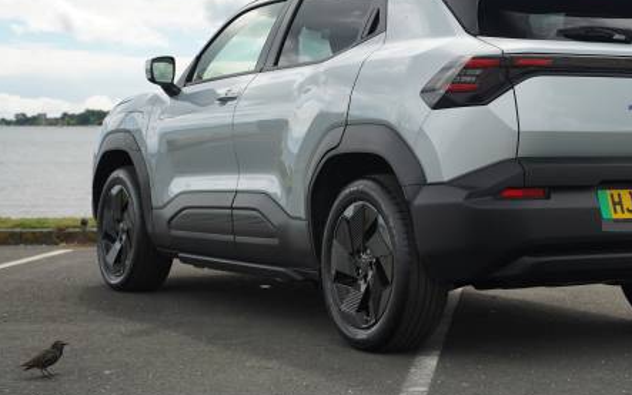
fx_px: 1408
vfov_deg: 15.9
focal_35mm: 82
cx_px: 454
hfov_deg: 25.1
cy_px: 103
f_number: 6.3
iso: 100
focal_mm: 55.5
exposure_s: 1/160
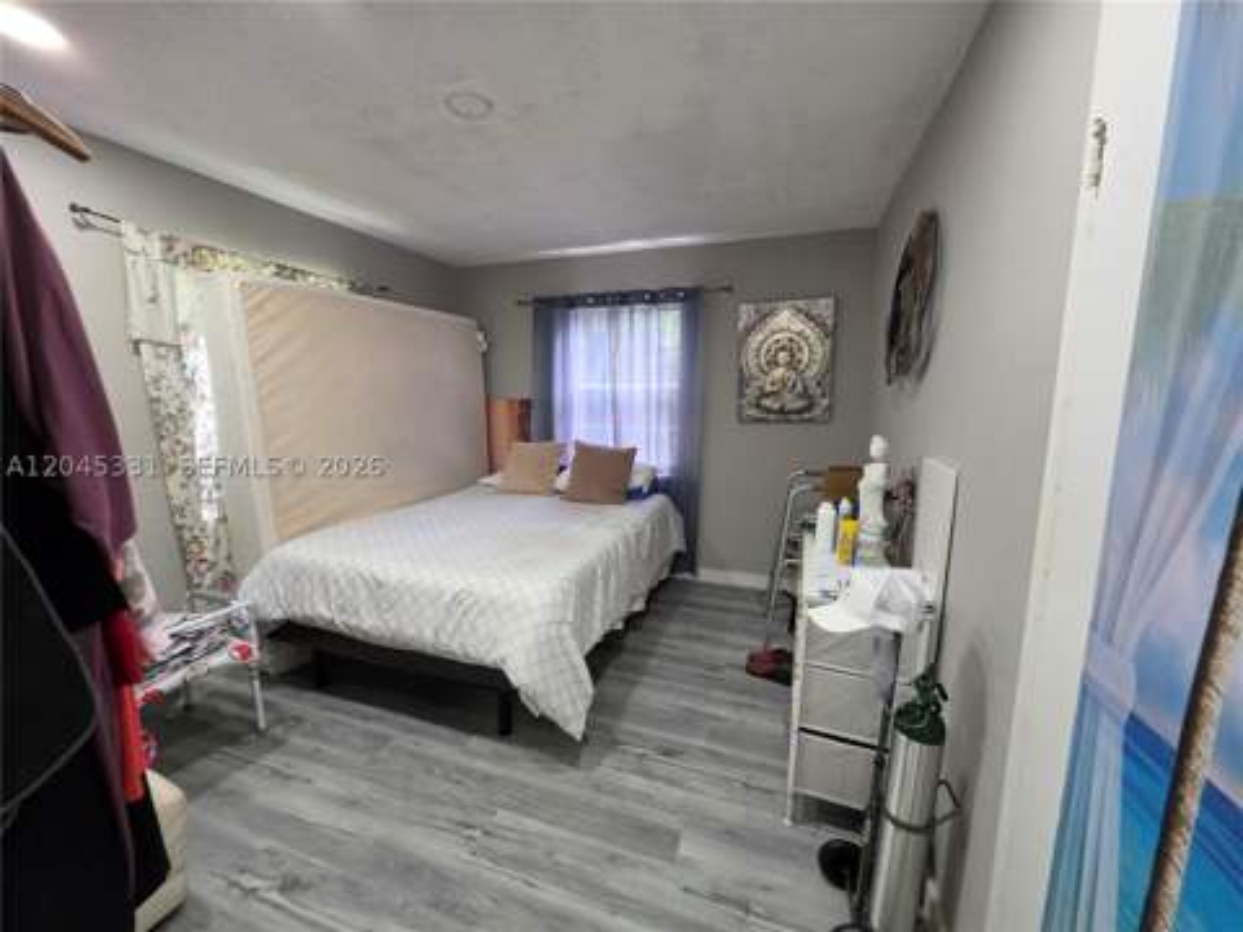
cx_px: 622
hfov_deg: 106.2
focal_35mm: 13
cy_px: 466
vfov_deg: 89.9
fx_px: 467
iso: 320
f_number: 1.9
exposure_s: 1/120
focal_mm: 2.2
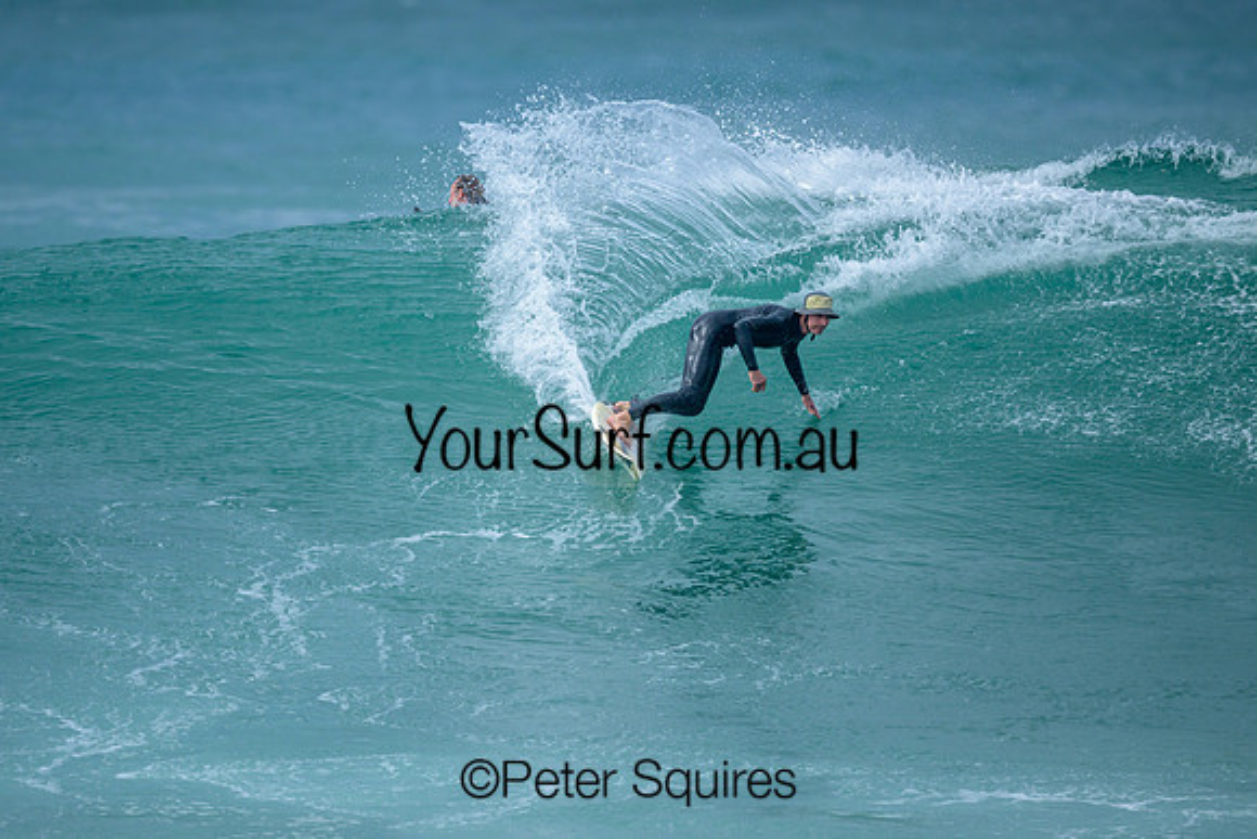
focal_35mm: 894
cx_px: 555
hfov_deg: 2.3
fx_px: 31206
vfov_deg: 1.5
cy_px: 370
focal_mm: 800
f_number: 6.3
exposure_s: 1/2000
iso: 450
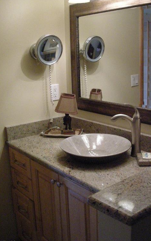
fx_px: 263
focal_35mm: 40
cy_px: 122
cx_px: 90
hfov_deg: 31.9
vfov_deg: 49.3
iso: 989
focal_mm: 7.9
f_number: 2.8
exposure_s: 1/147
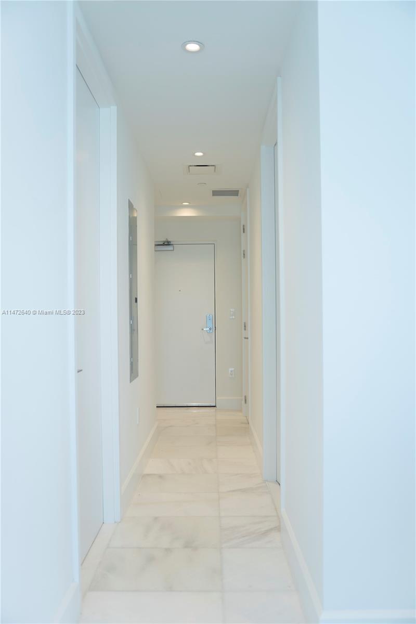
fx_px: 468
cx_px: 208
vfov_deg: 67.4
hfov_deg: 47.9
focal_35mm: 27
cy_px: 312
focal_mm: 18
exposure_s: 1/250
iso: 160
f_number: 2.2
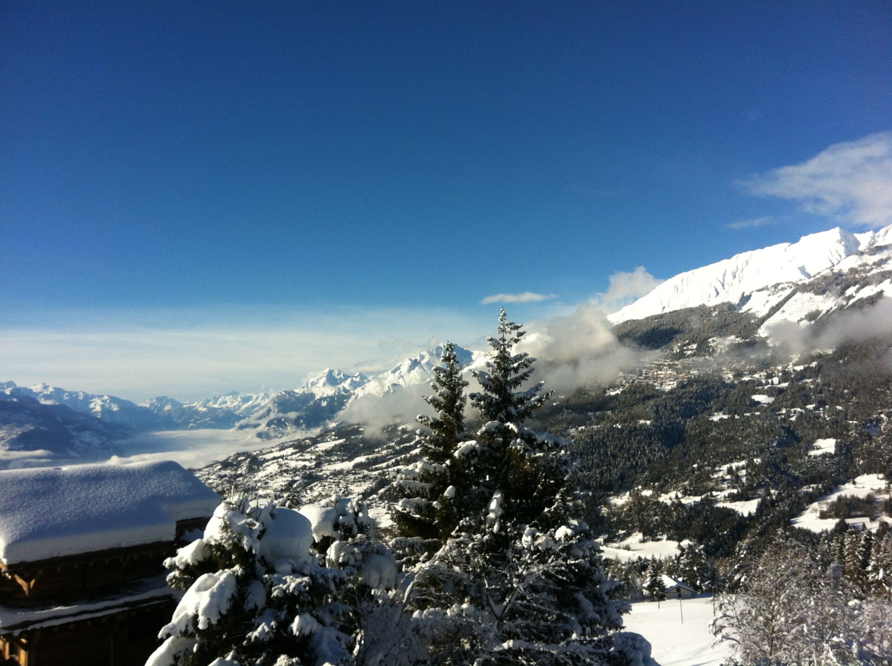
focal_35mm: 35
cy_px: 333
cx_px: 446
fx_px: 901
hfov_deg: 52.7
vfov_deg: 40.6
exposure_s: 1/2355
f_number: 2.8
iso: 80
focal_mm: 3.85
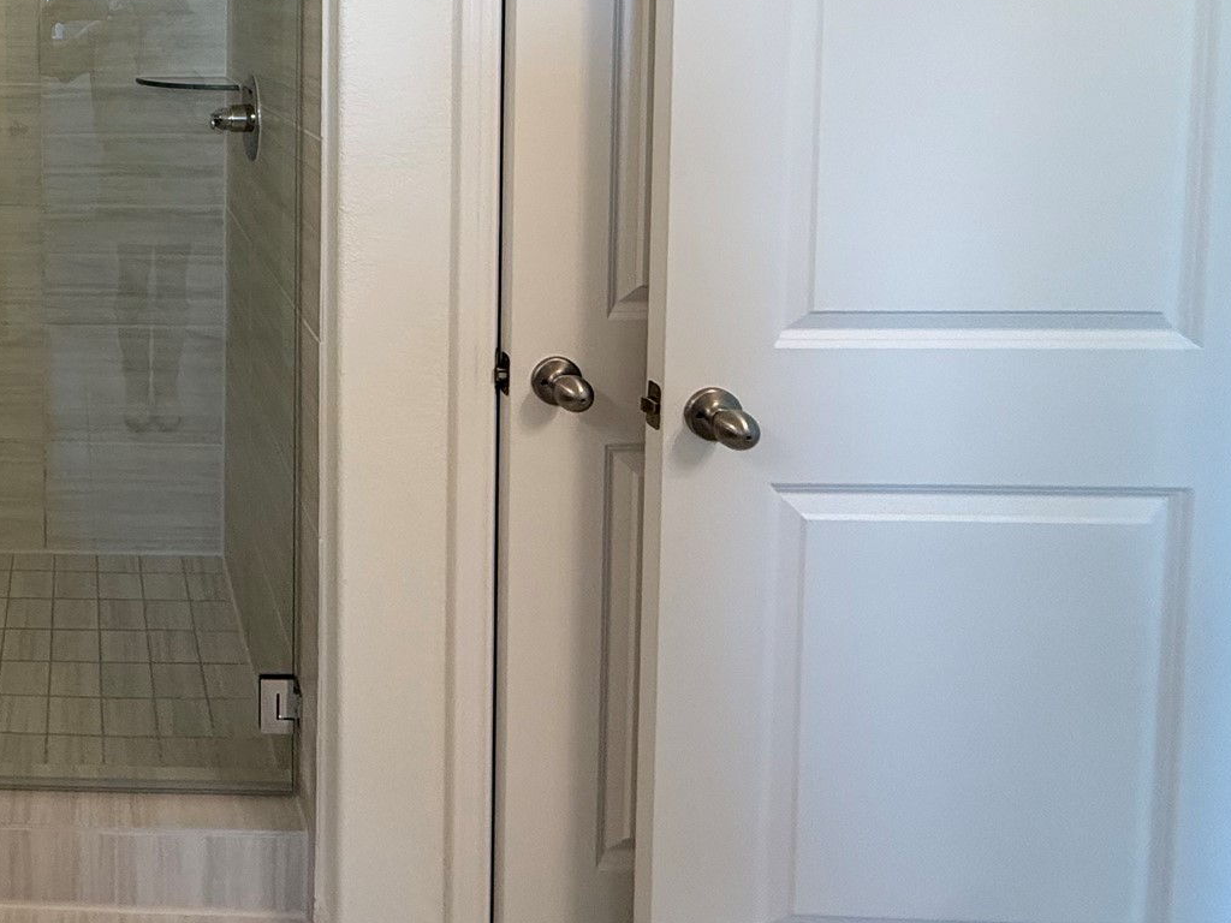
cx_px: 31
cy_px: 59
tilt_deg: -3.2
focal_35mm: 28
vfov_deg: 44.3
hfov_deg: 52.1
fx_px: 996
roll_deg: +0.5
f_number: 2.2
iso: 200
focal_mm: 2.22
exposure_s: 1/120
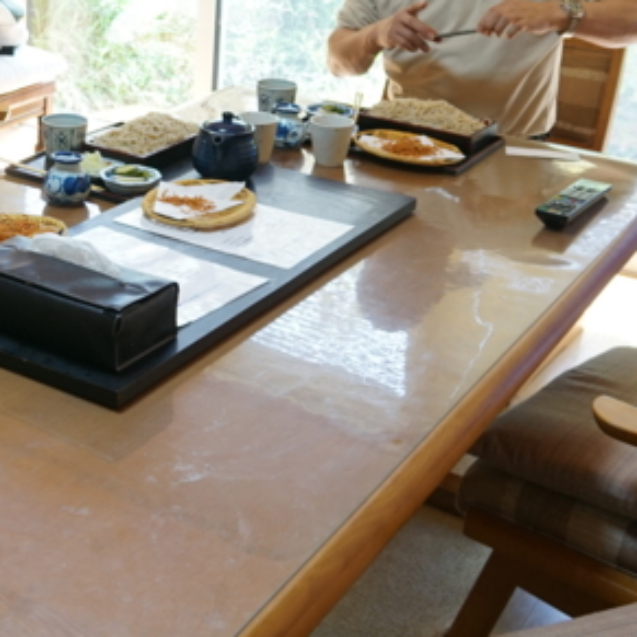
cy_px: 82
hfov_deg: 26.5
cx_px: 85
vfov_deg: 26.5
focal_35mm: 63
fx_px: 1312
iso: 400
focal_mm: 18
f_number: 4
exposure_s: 1/60
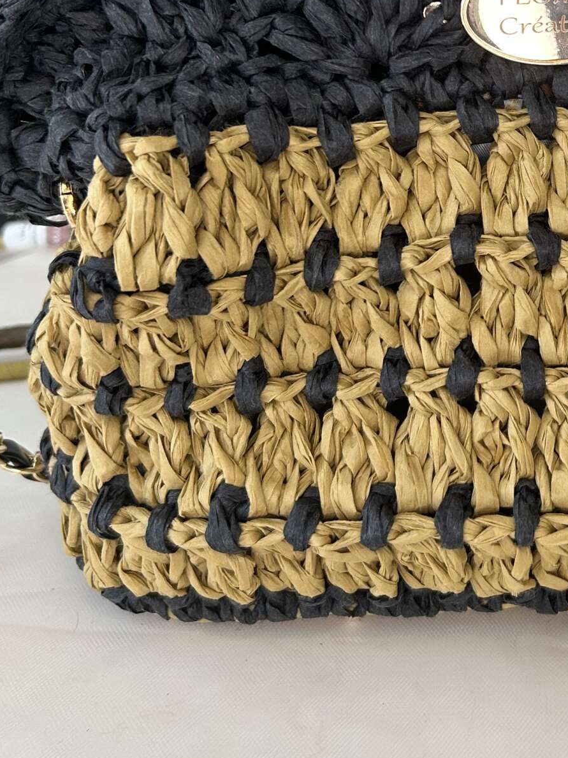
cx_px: 565
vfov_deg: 33.2
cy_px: 135
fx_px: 1226
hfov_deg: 24.9
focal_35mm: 56
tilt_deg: -17.8
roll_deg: -0.9
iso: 80
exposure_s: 1/120
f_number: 1.5
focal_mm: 5.7
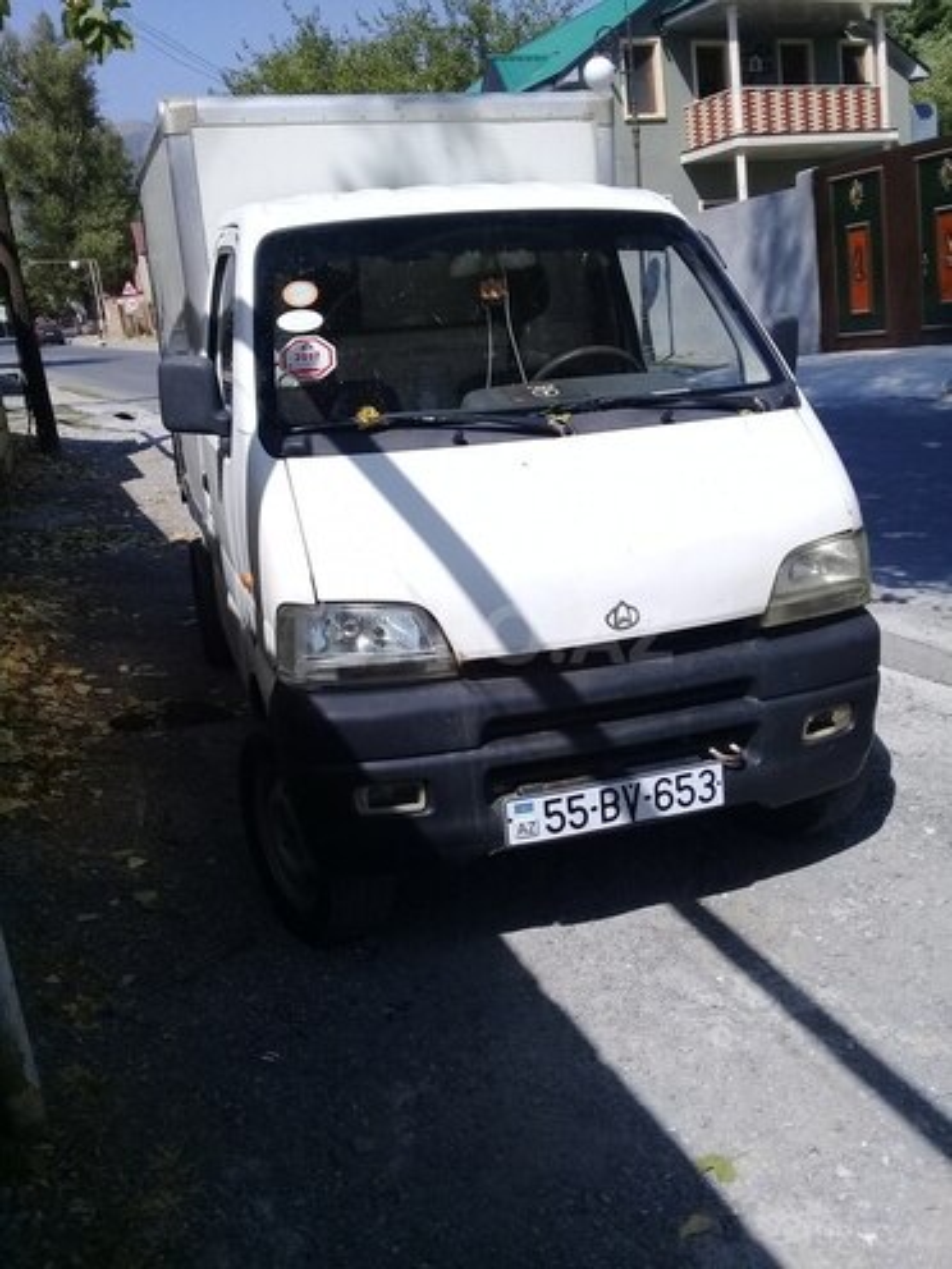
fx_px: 1137
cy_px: 634
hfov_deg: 45.4
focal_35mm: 31
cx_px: 476
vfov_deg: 58.4
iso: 50
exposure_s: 1/1495
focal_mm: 3.3
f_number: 2.2
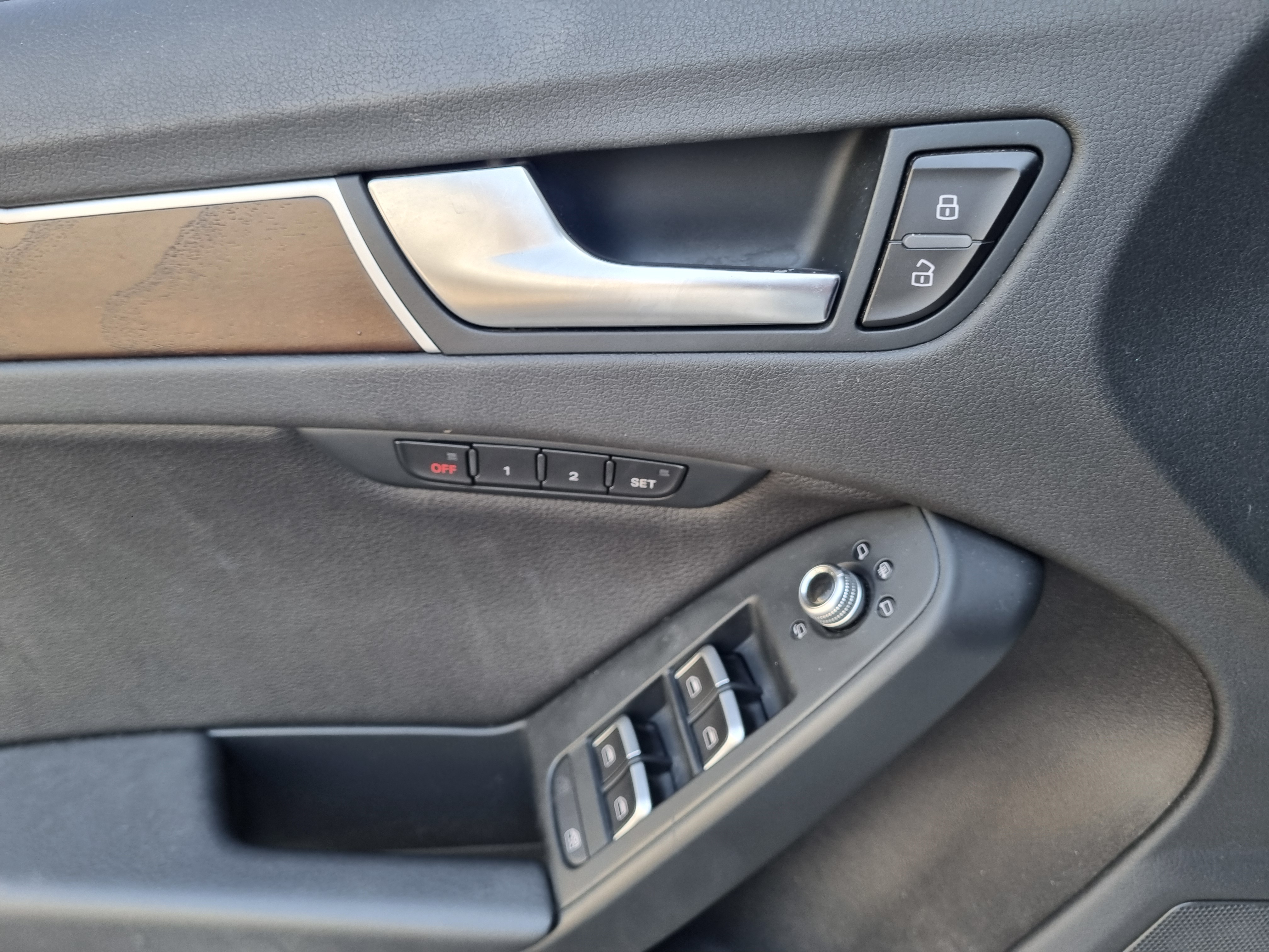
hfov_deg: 67.3
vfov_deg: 53.1
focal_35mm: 26
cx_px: 634
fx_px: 953
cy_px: 476
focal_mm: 5.4
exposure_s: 1/100
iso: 80
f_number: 1.8
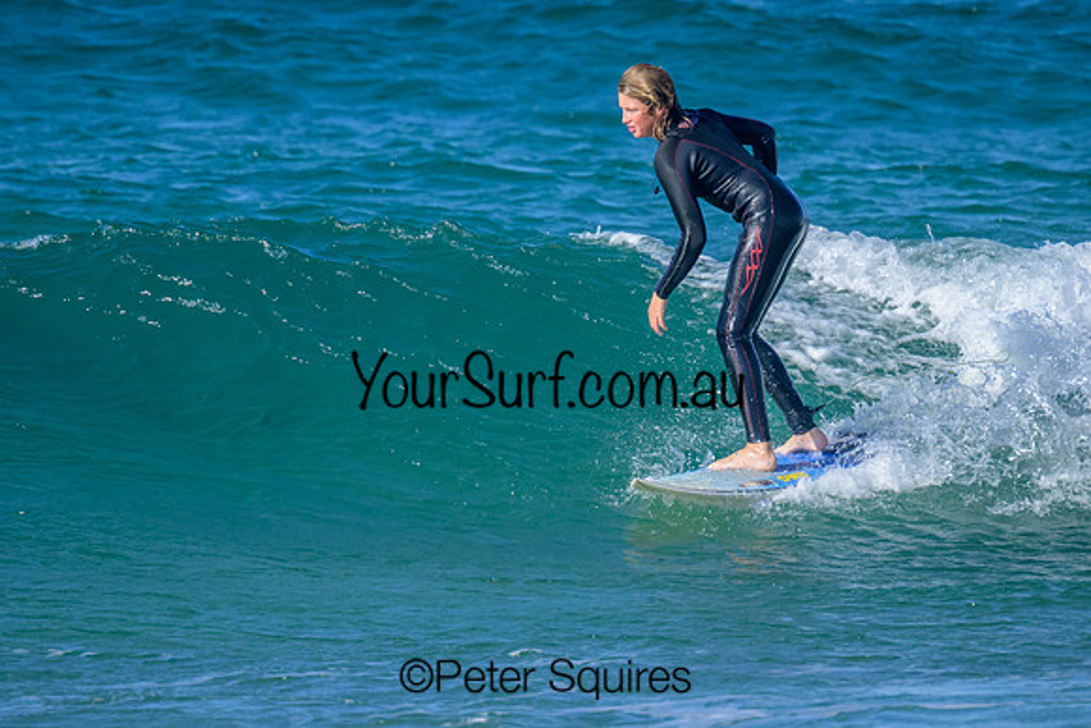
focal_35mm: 1100
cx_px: 557
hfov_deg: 1.9
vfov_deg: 1.3
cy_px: 424
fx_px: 33344
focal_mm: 800
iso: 1400
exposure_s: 1/2000
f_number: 11
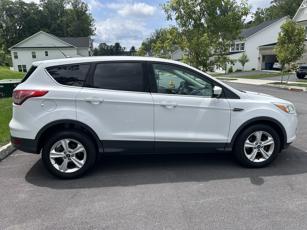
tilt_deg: -14.1
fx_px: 231
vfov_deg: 53.1
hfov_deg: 67.3
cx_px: 154
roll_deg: +0.5
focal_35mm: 26
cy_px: 115
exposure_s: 1/3257
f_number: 1.5
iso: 50
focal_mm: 5.7
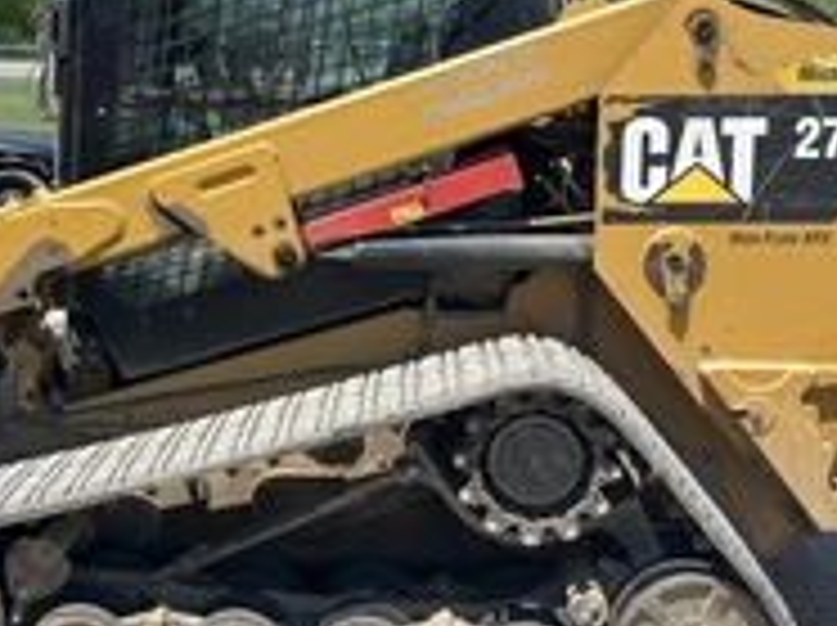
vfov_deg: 26.0
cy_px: 324
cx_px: 315
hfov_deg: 34.2
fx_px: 1352
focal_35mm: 56
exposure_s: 1/2755
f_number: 1.6
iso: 50
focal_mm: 5.1
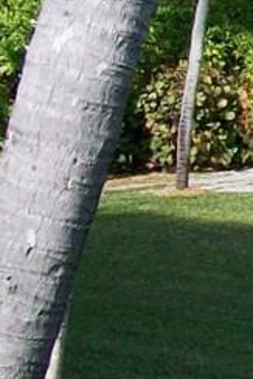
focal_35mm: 232
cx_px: 1031
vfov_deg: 8.8
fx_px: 2442
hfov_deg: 5.2
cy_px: -81
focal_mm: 5.7
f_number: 5.5
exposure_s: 1/224
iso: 64
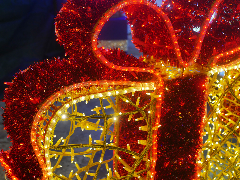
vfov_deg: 29.1
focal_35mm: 50
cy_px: 90
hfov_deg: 38.2
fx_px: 347
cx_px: 120
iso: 200
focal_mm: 25
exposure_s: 1/250
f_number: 2.5
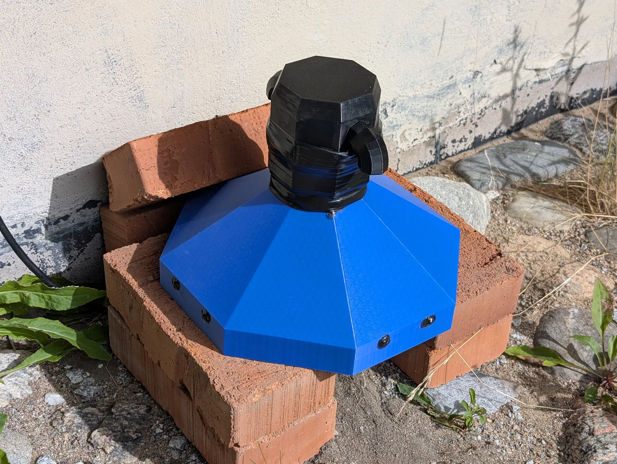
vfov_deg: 29.7
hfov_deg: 38.9
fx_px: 875
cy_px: 232
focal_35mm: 49
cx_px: 308
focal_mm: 6.9
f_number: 1.68
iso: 22
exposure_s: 1/599
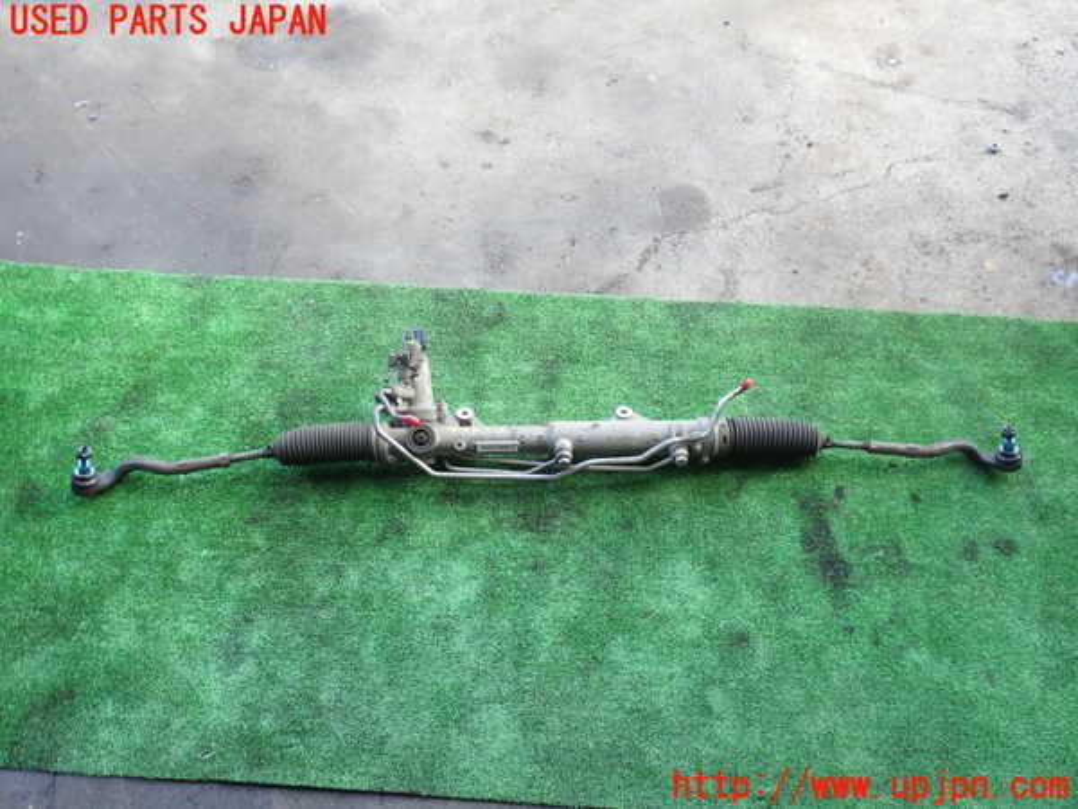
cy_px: 404
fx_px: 934
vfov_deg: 46.8
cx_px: 539
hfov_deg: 60.0
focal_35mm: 30
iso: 160
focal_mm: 5.4
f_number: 2.3
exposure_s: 1/125
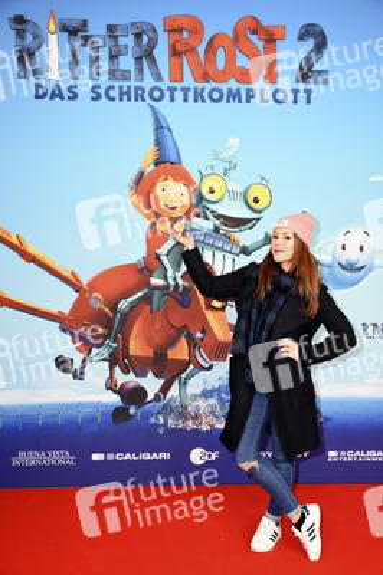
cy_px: 288
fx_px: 647
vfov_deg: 48.0
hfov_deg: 33.0
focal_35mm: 40
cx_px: 192
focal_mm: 27
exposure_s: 1/160
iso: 900
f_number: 4.5
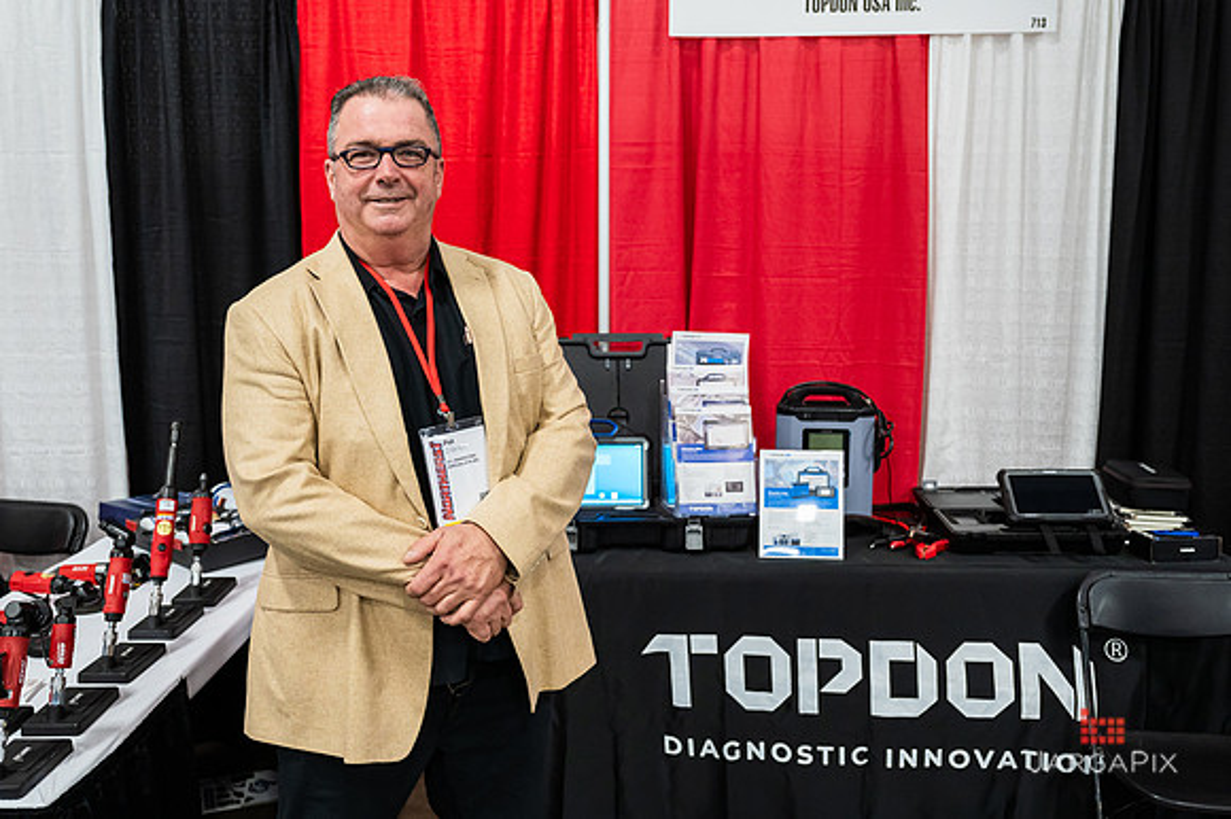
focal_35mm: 35
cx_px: 617
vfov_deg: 37.6
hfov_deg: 54.2
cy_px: 389
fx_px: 1202
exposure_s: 1/200
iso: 4000
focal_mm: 33
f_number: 4
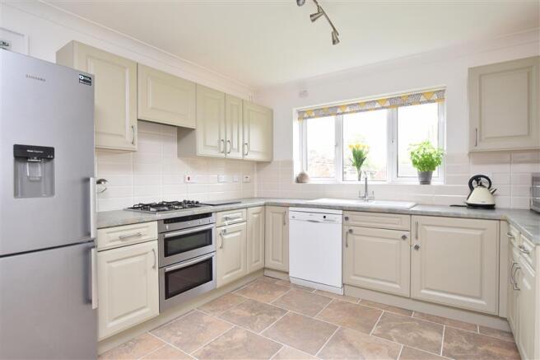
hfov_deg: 90.0
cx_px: 270
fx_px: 270
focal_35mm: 18
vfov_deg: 67.4
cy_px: 180
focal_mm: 12
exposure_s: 1/10
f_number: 8
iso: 200
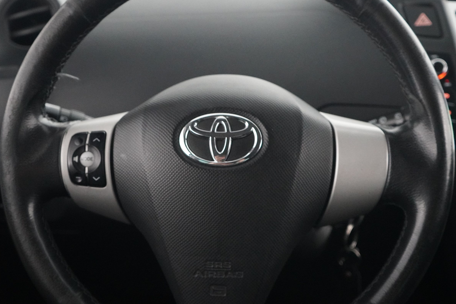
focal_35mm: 46
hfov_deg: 43.1
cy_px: 147
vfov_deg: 29.5
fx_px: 577
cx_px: 224
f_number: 3.5
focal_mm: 29
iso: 6400
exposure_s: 1/25
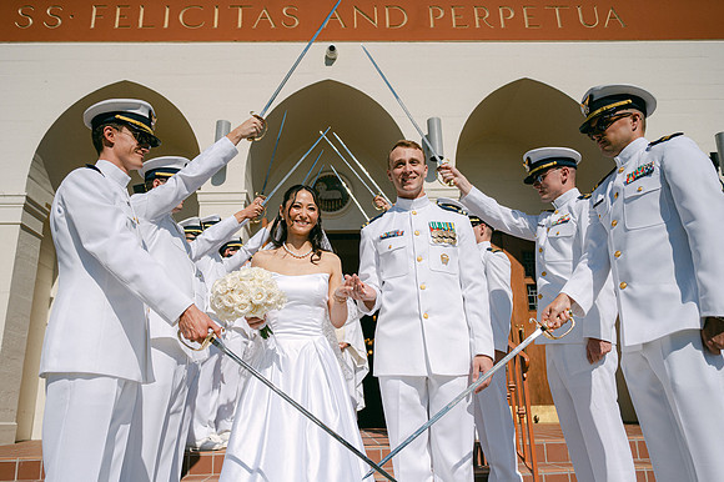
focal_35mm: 28
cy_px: 239
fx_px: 568
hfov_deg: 65.0
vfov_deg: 45.9
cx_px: 362
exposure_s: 1/4000
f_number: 4
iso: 100
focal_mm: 28
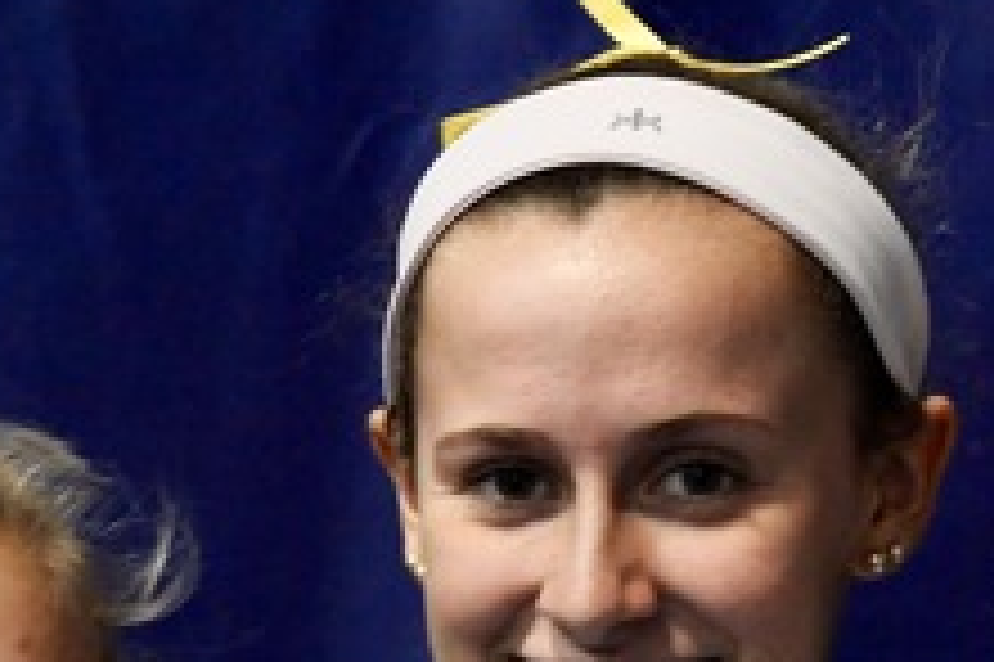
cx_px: 229
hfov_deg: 6.7
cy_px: 1139
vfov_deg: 4.4
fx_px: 8470
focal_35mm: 307
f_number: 4.5
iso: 4000
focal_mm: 85
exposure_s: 1/80
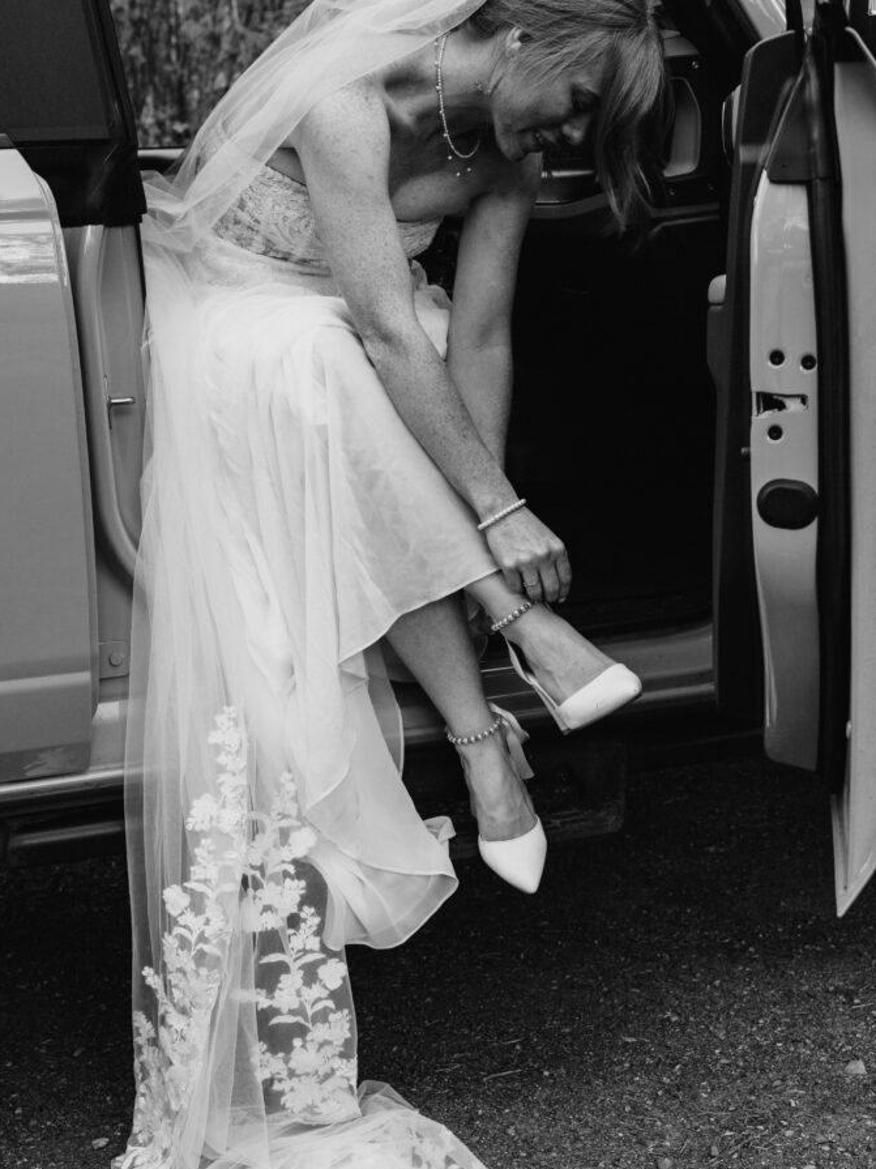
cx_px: 443
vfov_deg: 34.9
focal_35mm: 55
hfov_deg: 26.6
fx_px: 1856
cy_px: 666
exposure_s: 1/60
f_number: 6.3
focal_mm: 50
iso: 320
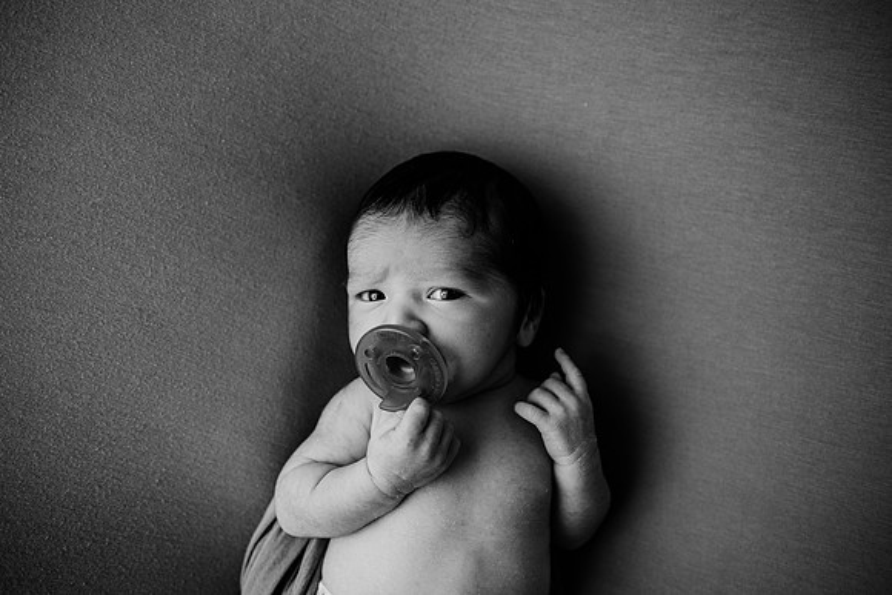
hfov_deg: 73.7
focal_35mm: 24
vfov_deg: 53.2
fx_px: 595
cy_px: 298
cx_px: 446
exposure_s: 1/160
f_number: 2.8
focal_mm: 24
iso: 125
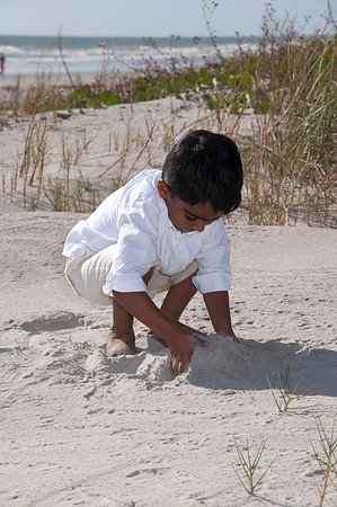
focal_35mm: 138
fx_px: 1942
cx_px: 168
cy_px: 254
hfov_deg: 9.9
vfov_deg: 14.9
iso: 100
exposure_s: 1/250
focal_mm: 92
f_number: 11
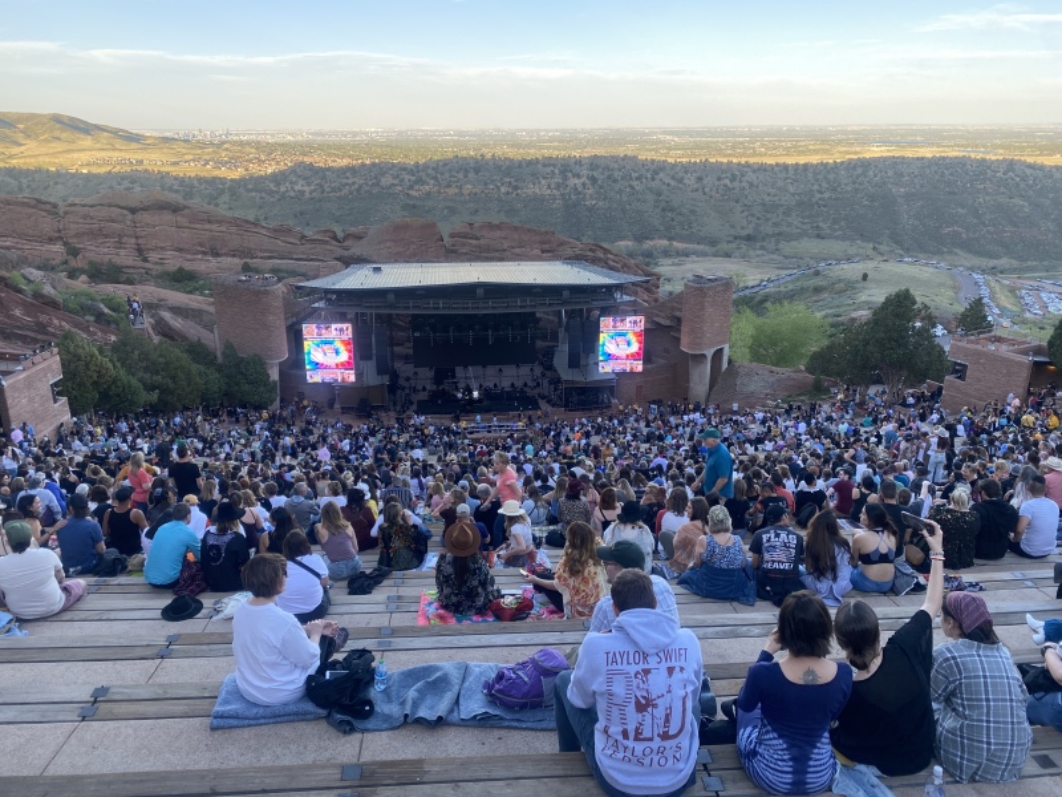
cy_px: 398
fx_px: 798
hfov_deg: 67.3
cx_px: 531
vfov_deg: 53.1
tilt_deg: -20.5
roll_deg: -0.1
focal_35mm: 26
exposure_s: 1/217
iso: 32
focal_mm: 4.25
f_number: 1.8
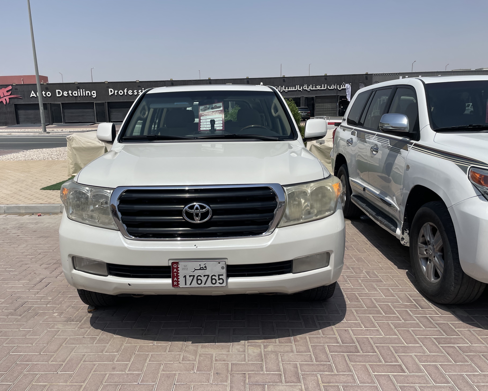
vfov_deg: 51.5
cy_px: 199
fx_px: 404
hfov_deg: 62.1
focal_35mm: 28
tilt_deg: -11.7
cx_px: 223
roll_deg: +1.9
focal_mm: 4.2
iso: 32
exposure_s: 1/9091
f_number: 1.6
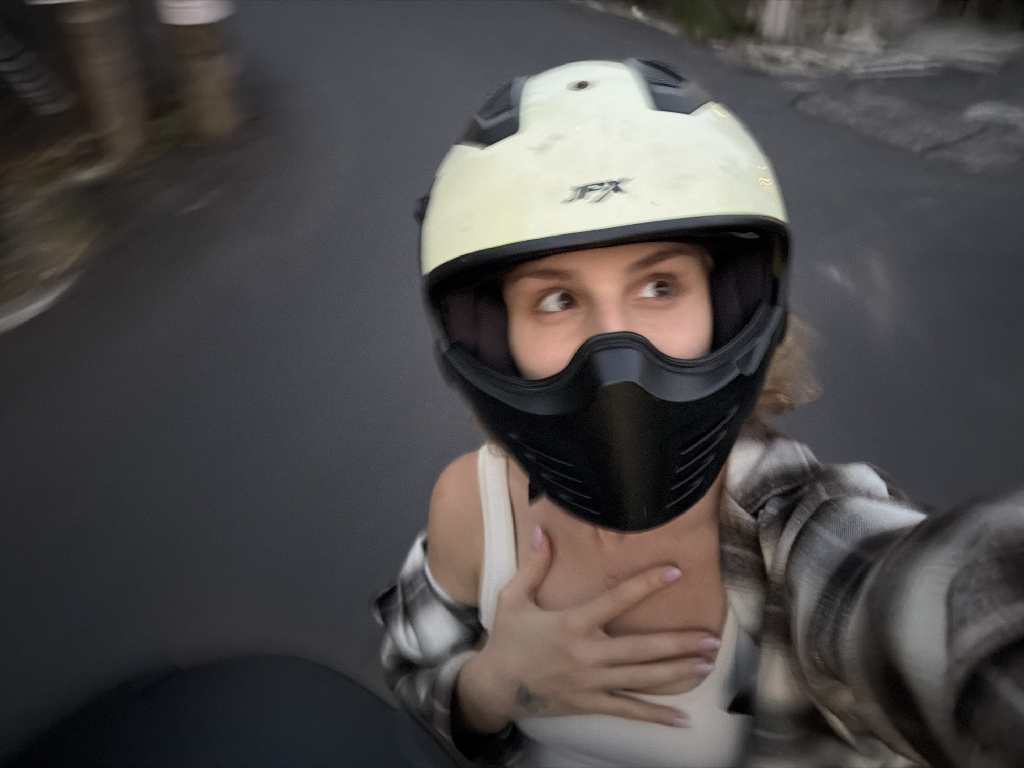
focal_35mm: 24
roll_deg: +18.2
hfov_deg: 71.6
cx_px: 512
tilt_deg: -35.6
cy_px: 384
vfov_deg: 56.8
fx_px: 710
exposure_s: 1/15
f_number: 1.78
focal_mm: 6.76
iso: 2000
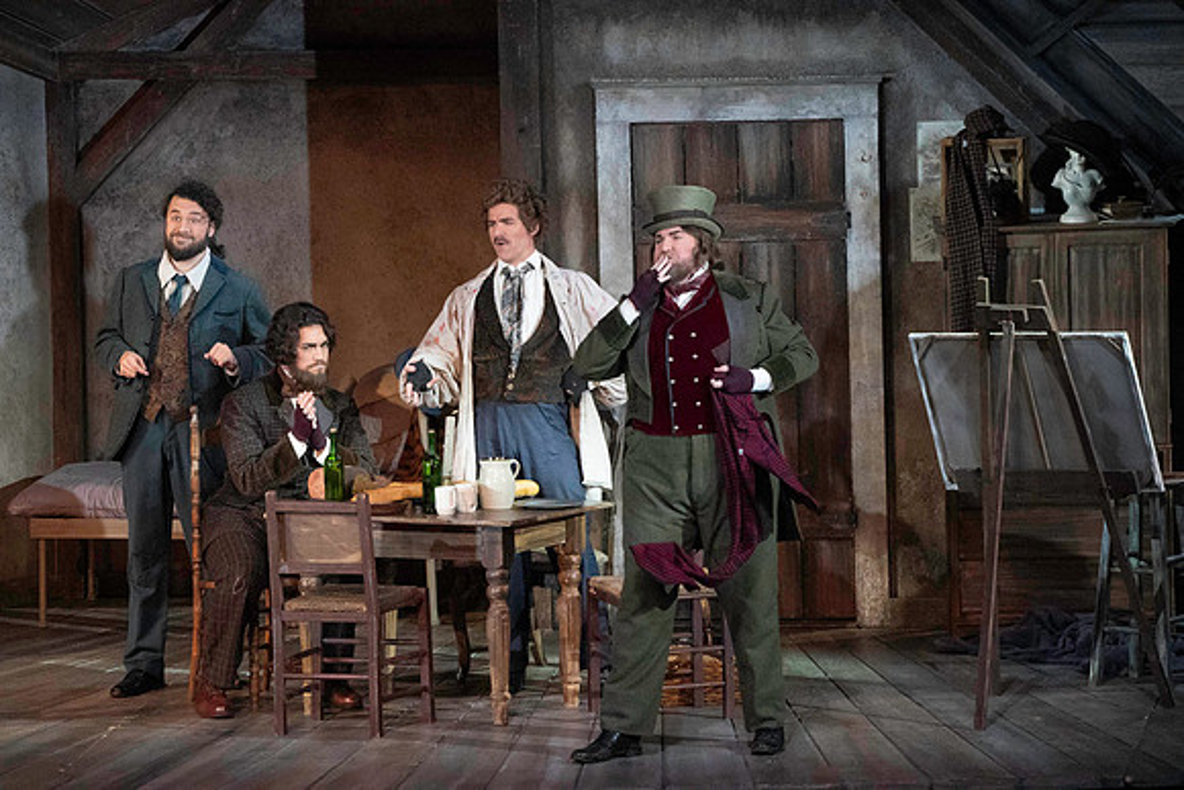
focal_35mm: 297
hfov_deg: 6.9
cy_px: 395
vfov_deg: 4.6
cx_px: 592
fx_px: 9770
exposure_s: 1/320
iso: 16000
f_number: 13
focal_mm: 297
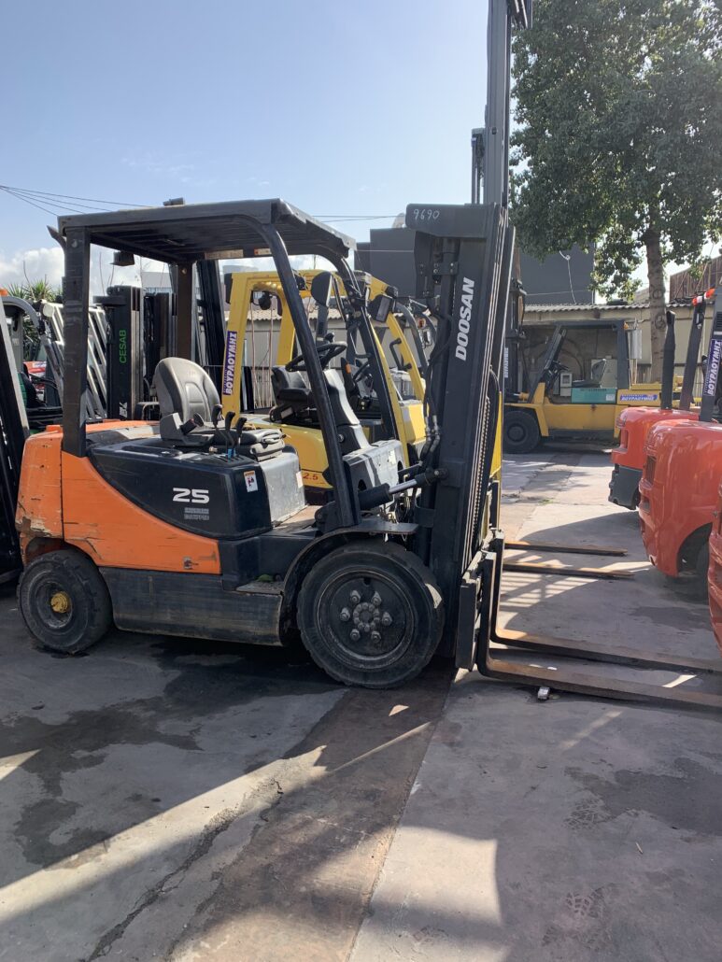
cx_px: 361
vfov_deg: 67.3
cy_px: 481
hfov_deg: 53.1
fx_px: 723
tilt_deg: -6.3
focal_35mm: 26
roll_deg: +0.6
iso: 25
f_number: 1.8
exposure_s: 1/894
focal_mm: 4.25
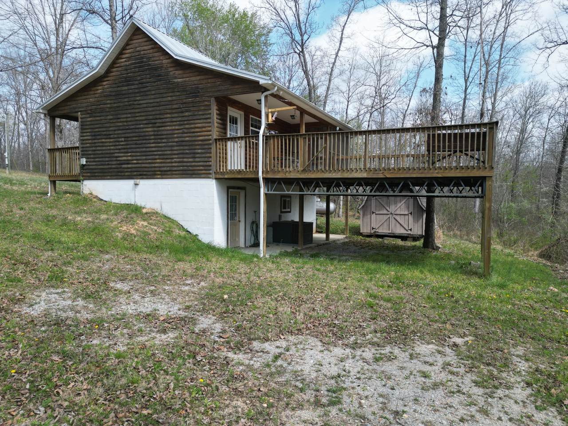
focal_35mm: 24
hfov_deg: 71.6
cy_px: 213
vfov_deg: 56.8
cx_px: 284
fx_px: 394
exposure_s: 1/2000
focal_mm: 6.72
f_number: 1.7
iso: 200
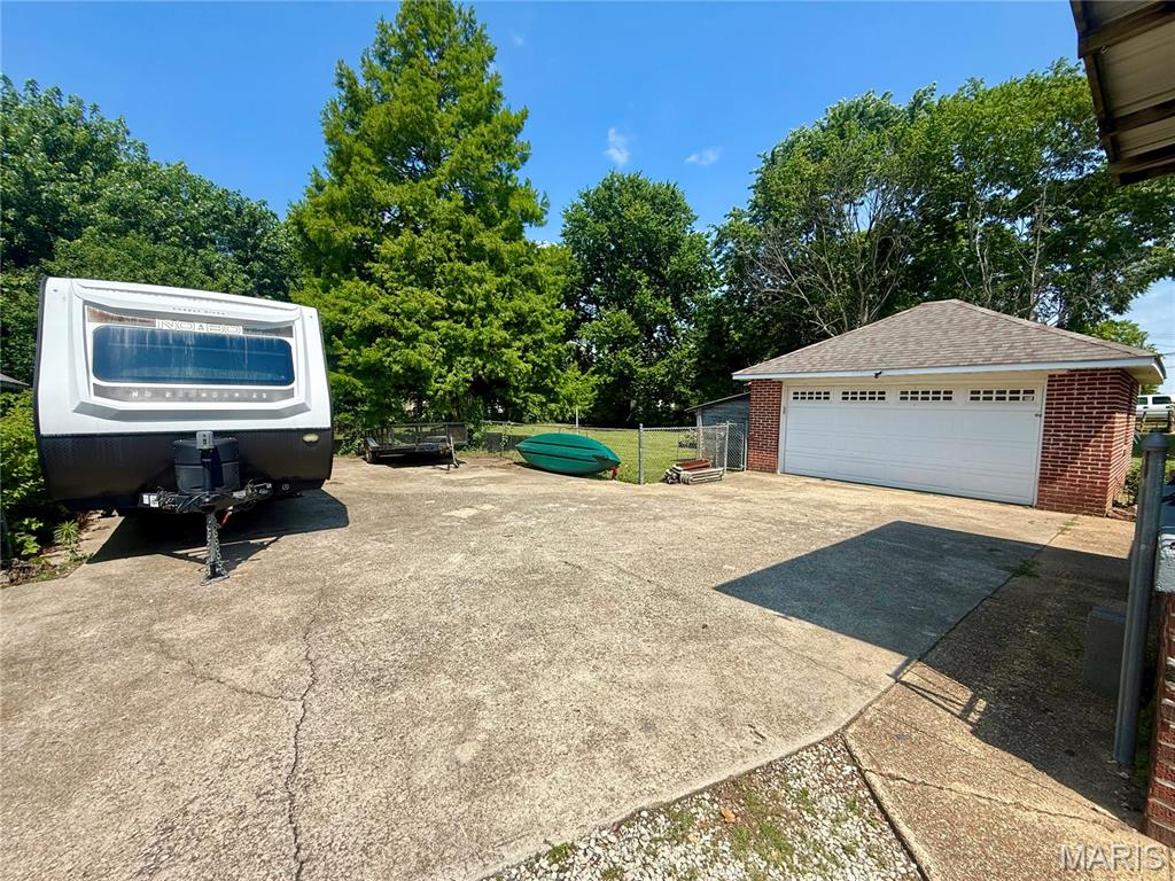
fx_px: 475
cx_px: 588
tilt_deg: -3.3
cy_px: 440
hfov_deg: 102.1
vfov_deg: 85.7
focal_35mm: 14
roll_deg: -0.9
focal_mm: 2.22
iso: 50
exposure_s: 1/1848
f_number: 2.2
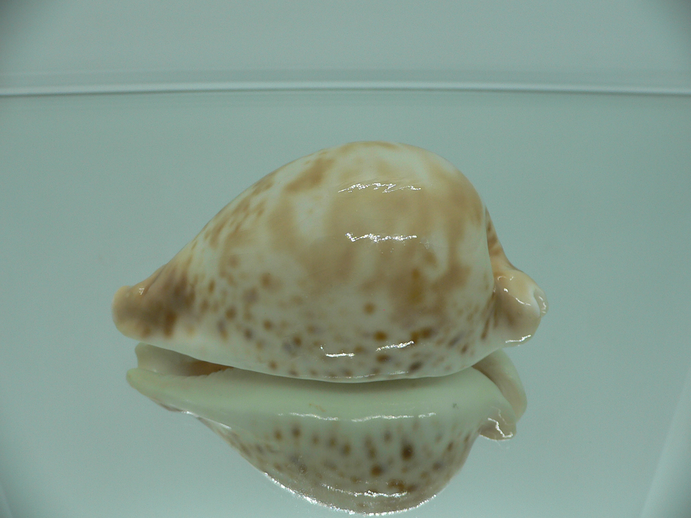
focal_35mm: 35
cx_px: 346
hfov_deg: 52.6
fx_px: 699
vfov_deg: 40.7
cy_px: 259
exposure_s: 1/60
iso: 80
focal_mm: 4.6
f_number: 2.8
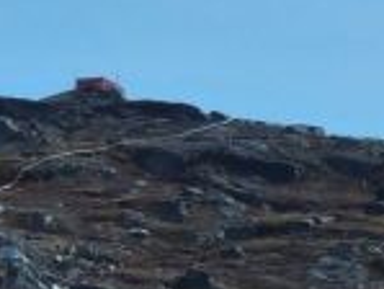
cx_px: 678
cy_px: -106
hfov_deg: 2.0
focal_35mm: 974
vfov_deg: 1.5
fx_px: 10813
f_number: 5.6
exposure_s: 1/640
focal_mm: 29.9
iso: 125
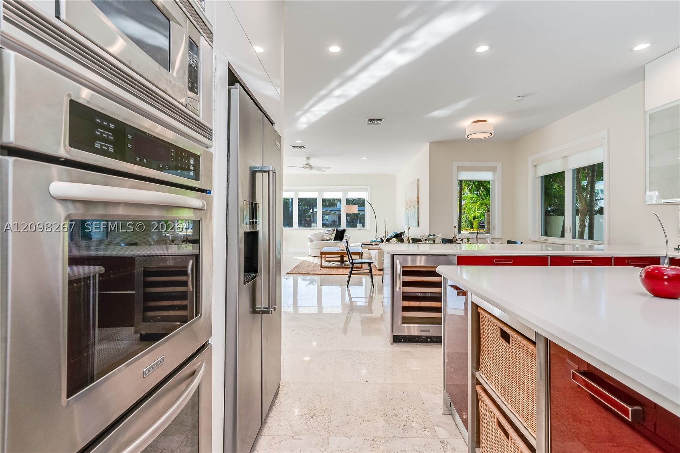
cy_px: 226
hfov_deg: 93.3
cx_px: 340
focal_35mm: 17
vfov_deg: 70.5
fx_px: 321
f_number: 8
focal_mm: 17
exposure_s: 1/40
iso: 200
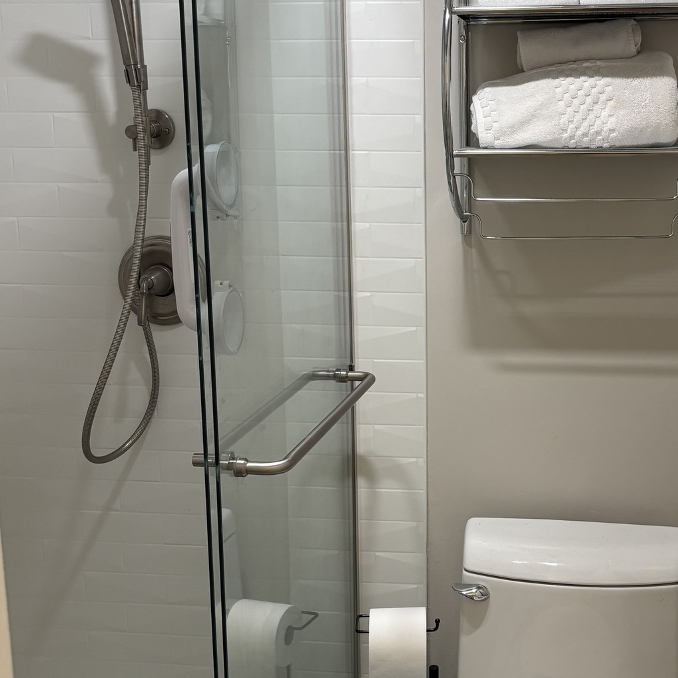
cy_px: 376
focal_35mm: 52
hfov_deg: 32.4
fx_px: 1152
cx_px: 479
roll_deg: -0.5
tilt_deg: -12.3
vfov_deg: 32.8
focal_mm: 5.96
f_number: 1.6
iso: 100
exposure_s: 1/60
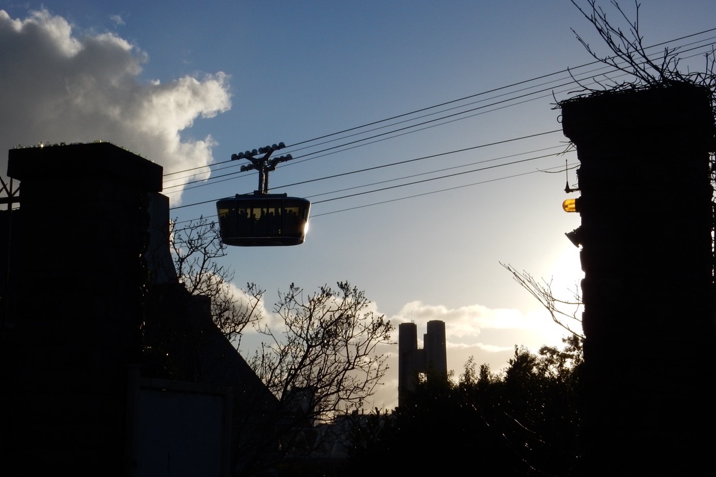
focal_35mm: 63
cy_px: 208
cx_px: 357
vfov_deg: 21.5
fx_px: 1253
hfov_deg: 31.9
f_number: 5.3
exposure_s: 1/2000
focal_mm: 10.7
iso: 125
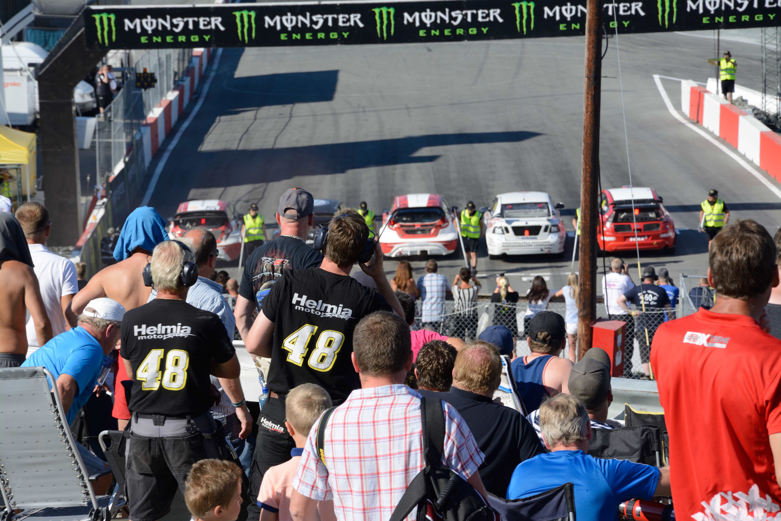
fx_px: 3417
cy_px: 260
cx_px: 390
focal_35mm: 158
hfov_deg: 13.0
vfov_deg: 8.7
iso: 100
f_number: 8
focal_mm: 105
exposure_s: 1/200
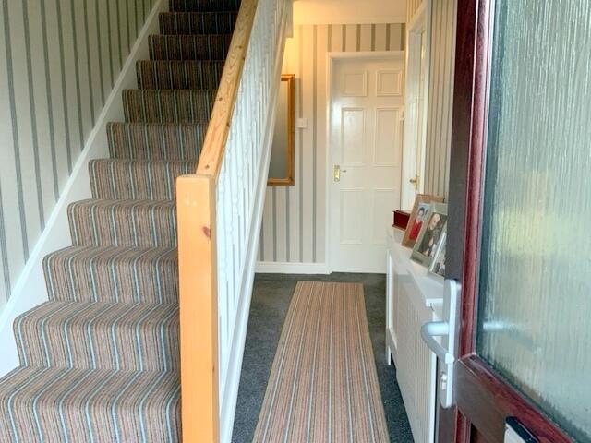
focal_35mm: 29
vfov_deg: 48.2
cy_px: 222
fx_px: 495
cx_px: 296
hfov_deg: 61.7
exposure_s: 1/50
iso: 100
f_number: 1.8
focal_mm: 3
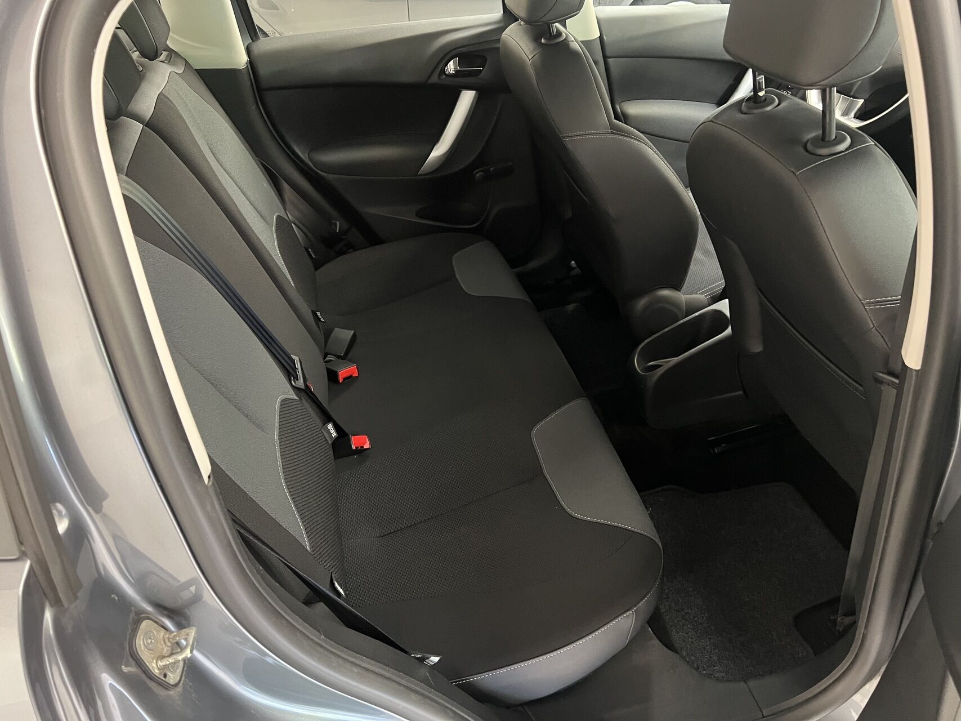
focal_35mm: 26
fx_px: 722
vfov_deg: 53.1
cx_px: 480
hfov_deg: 67.3
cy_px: 360
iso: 640
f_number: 1.5
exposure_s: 1/33
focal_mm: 5.7
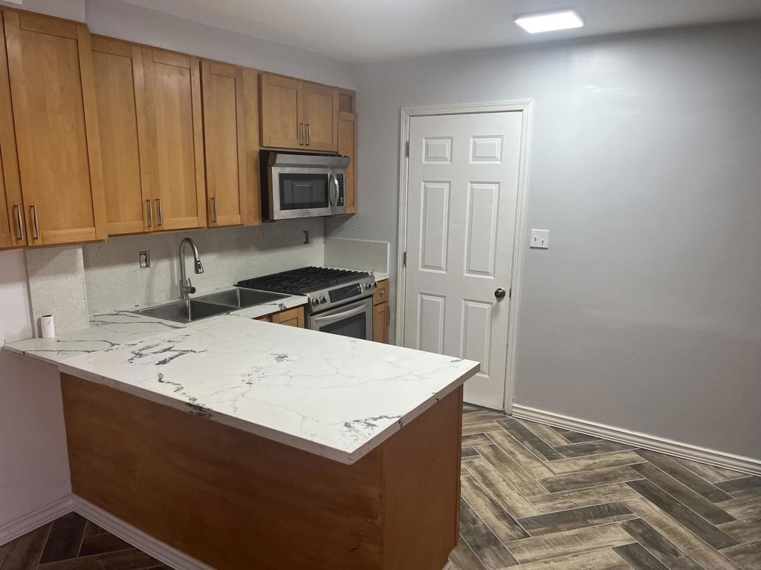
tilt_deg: -10.2
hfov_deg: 67.3
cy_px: 285
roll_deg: +0.1
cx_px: 380
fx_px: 572
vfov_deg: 53.1
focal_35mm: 26
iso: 100
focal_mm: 5.7
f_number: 1.5
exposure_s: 1/120
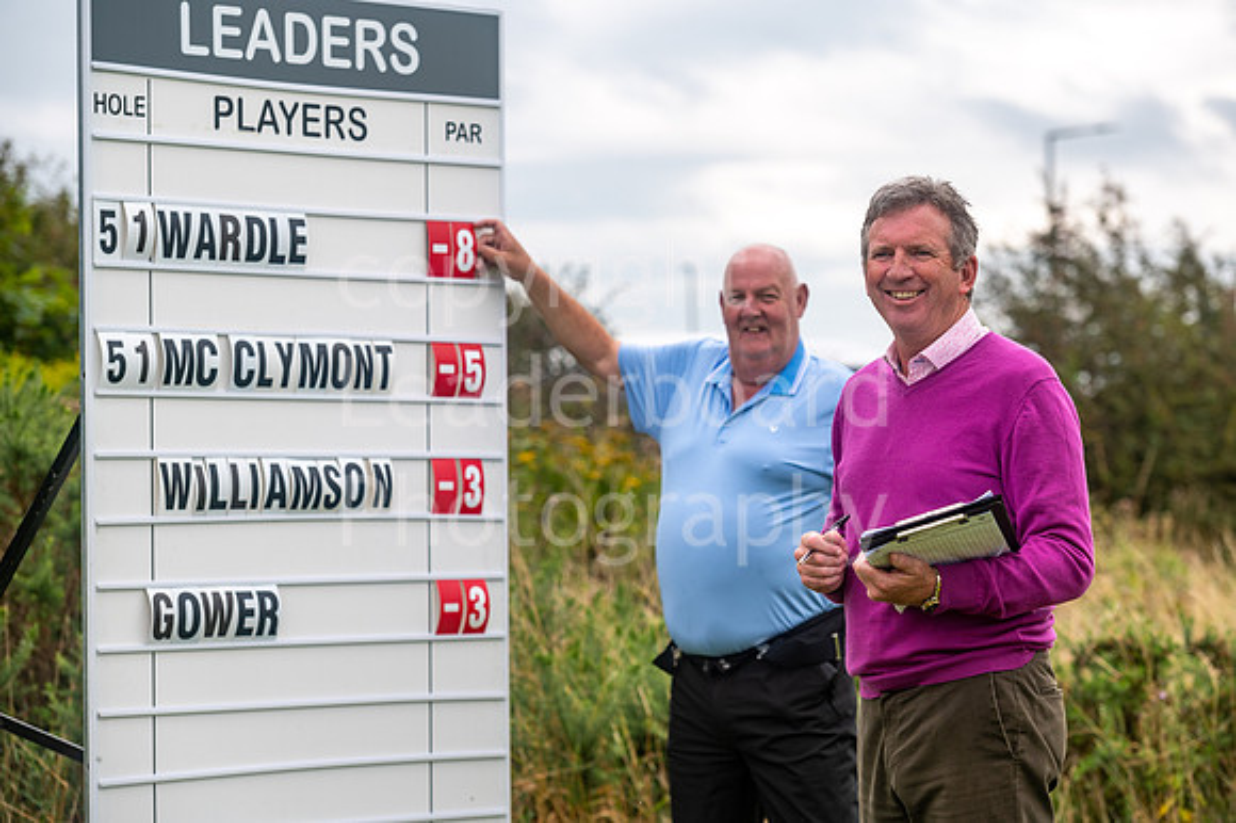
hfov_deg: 15.8
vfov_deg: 10.5
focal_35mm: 130
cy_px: 412
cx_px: 618
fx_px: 4461
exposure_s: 1/1000
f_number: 5.6
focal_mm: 130
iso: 100
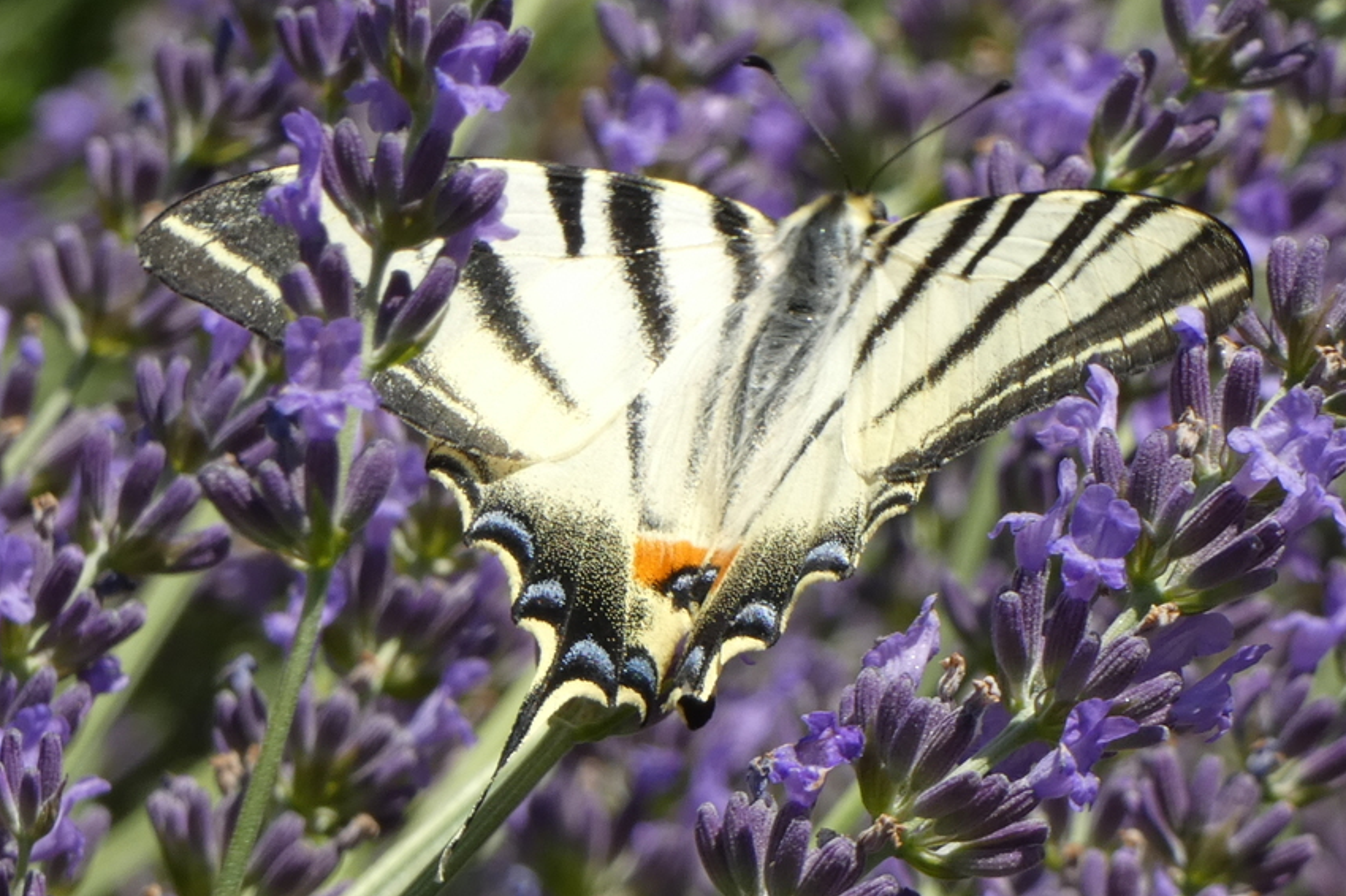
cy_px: 434
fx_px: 14986
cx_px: 674
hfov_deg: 5.1
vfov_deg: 3.4
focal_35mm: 401
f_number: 5.6
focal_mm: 68.8
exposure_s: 1/125
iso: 80
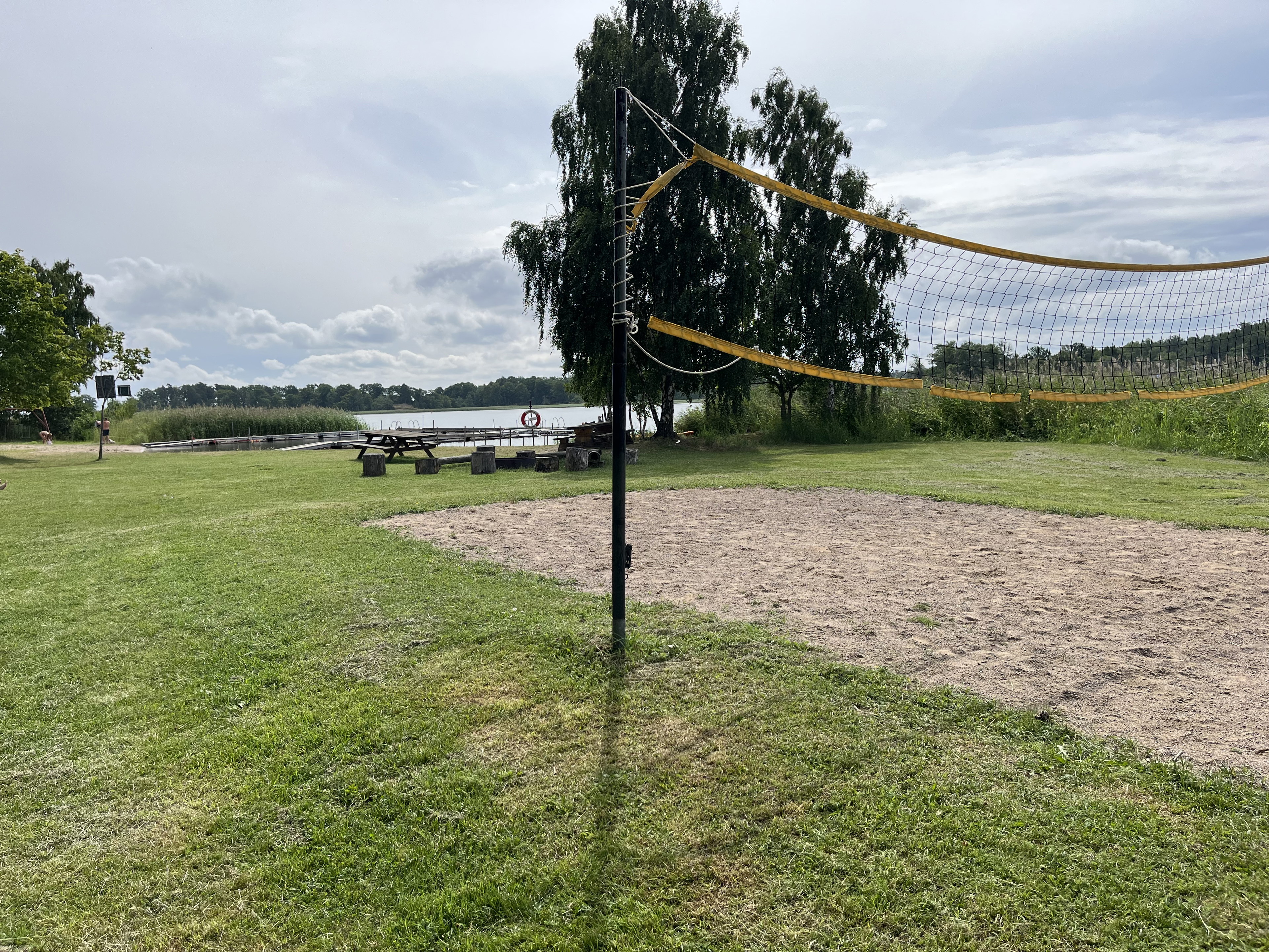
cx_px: 634
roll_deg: +2.6
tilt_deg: -4.6
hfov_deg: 67.3
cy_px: 476
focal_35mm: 26
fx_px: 953
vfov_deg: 53.1
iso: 50
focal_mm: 5.1
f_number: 1.6
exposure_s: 1/4149
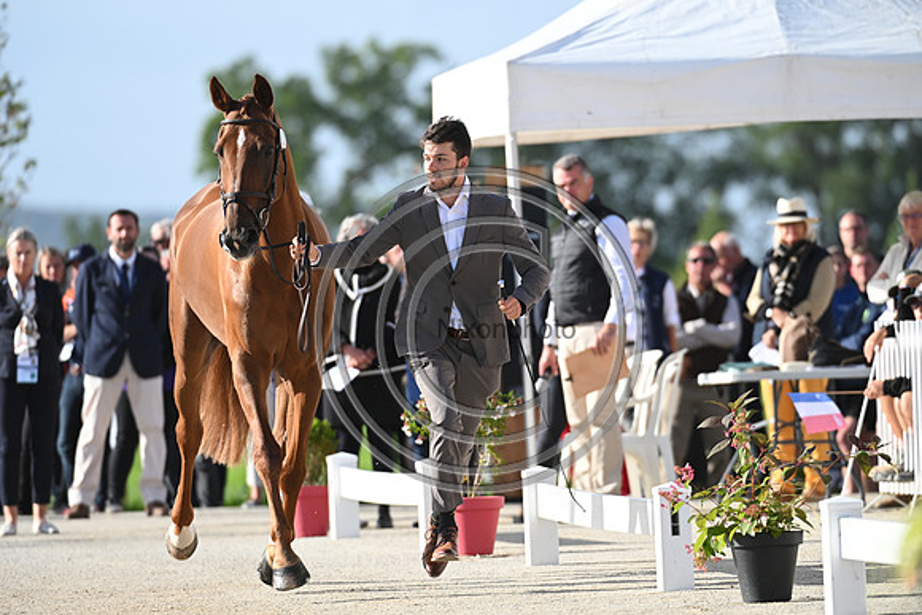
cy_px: 308
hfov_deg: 5.2
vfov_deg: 3.4
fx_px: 10246
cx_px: 461
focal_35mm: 400
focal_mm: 400
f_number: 5
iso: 640
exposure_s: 1/1600
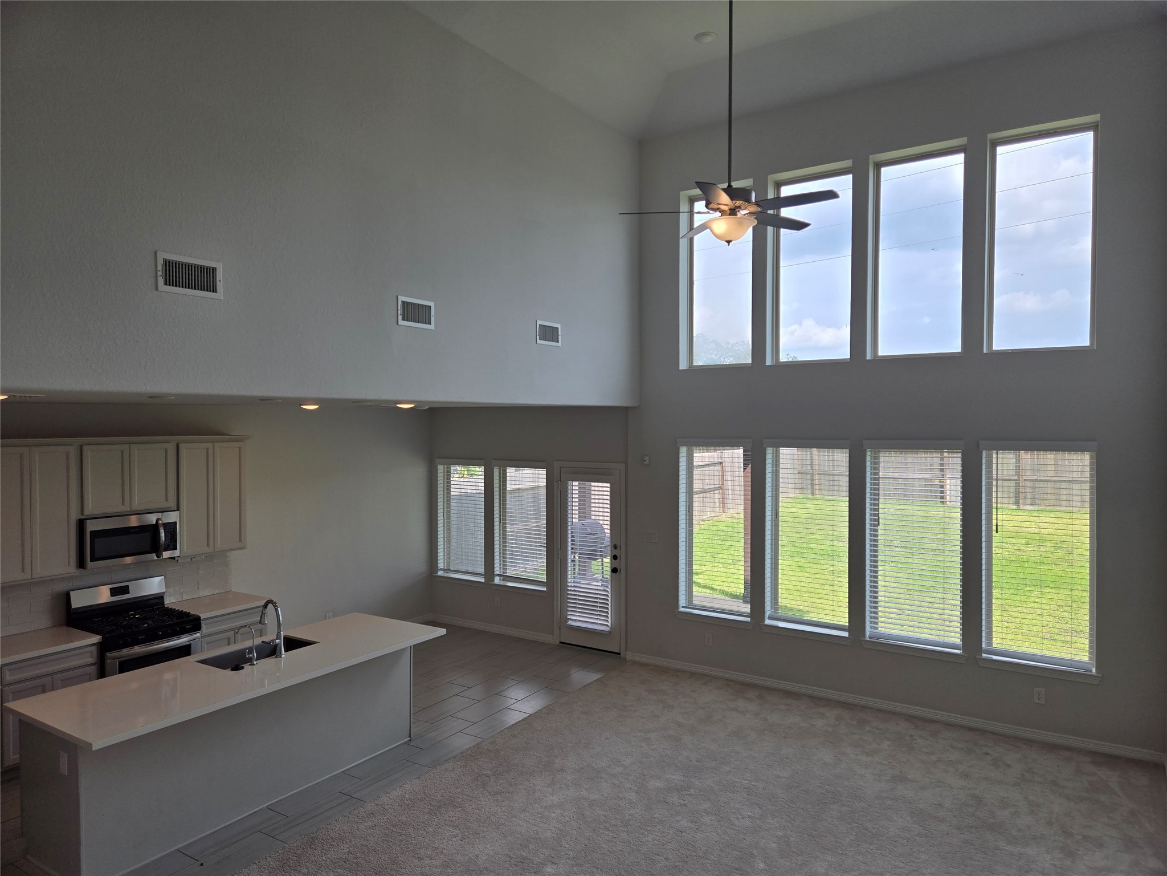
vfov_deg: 58.9
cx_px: 584
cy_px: 438
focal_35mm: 23
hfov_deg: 73.9
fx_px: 775
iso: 25
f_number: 1.8
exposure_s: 1/557
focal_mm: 5.4
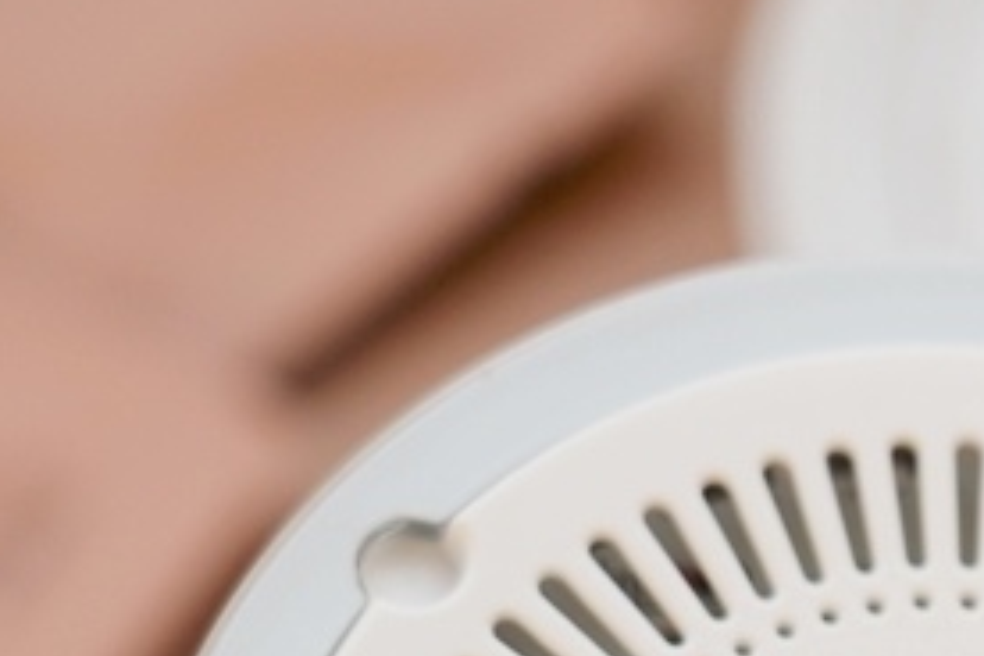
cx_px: 1294
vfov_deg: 3.9
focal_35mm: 352
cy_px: 932
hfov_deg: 5.8
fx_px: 9621
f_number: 4.5
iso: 100
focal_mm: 97
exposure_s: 1/100
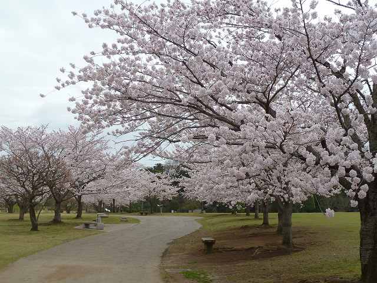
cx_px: 188
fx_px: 566
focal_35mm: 52
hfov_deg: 36.8
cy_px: 142
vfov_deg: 28.0
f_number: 3.8
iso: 80
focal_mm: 8.5
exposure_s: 1/60
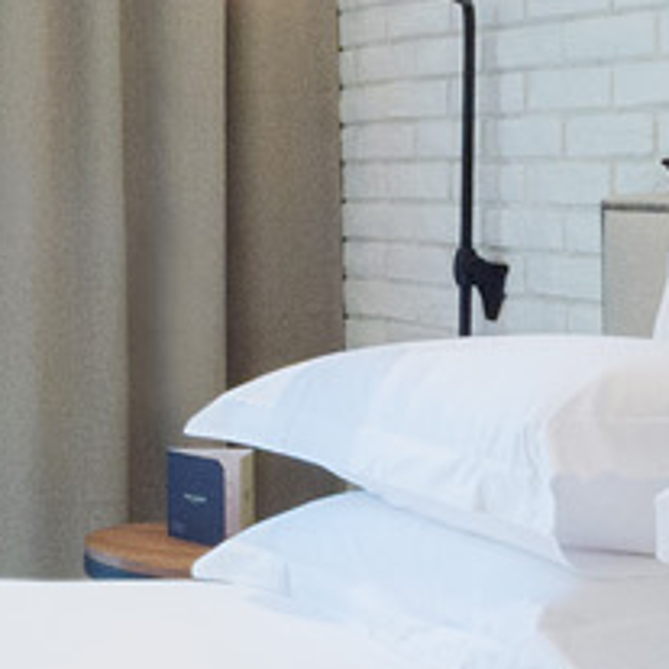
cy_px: 344
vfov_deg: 18.9
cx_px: -821
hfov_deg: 14.3
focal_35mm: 92
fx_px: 2012
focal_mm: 14
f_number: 13
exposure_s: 1/30
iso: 320
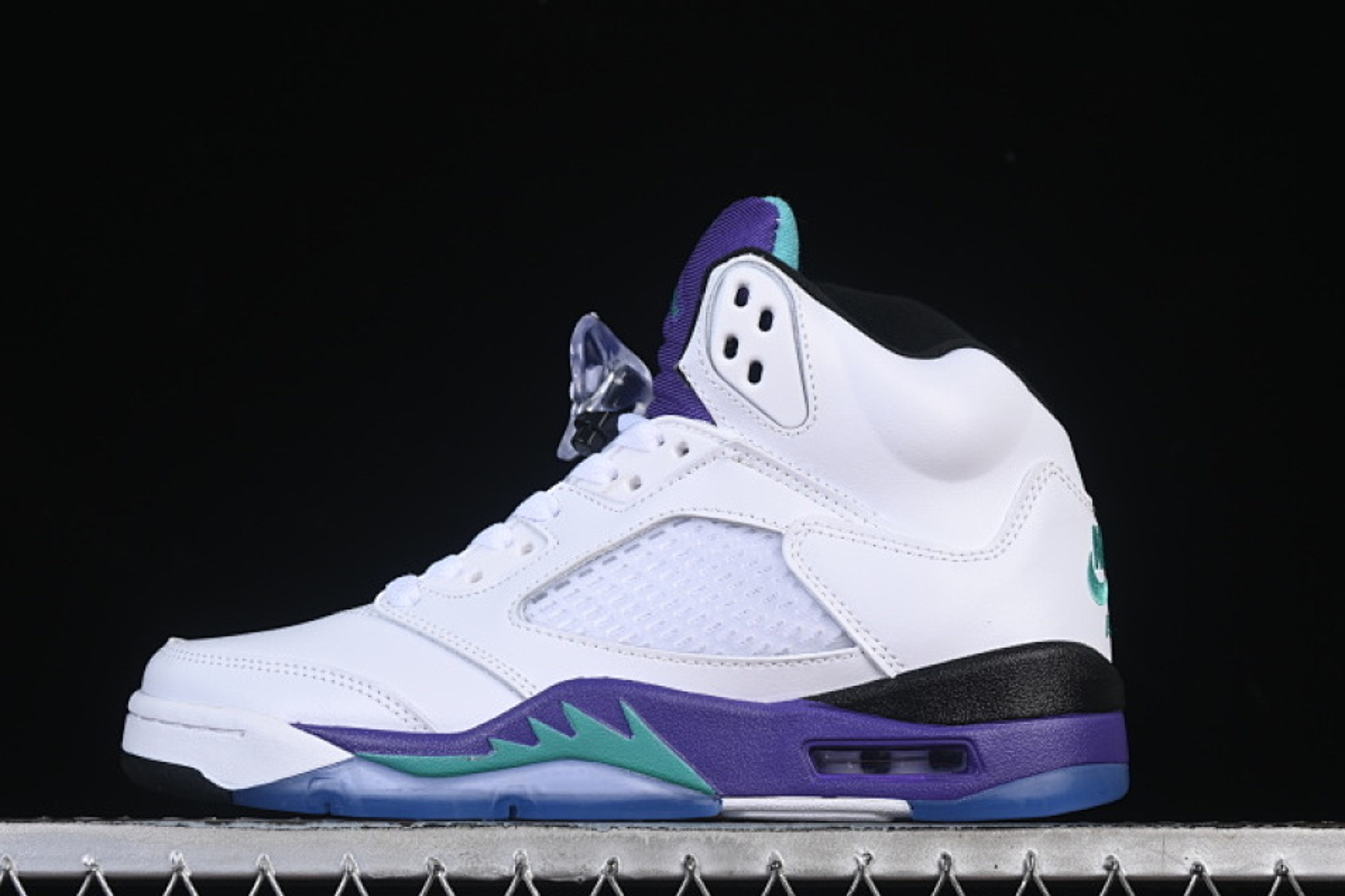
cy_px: 504
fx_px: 3175
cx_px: 629
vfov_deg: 16.1
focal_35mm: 85
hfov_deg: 23.9
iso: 160
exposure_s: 1/100
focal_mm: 50
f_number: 8
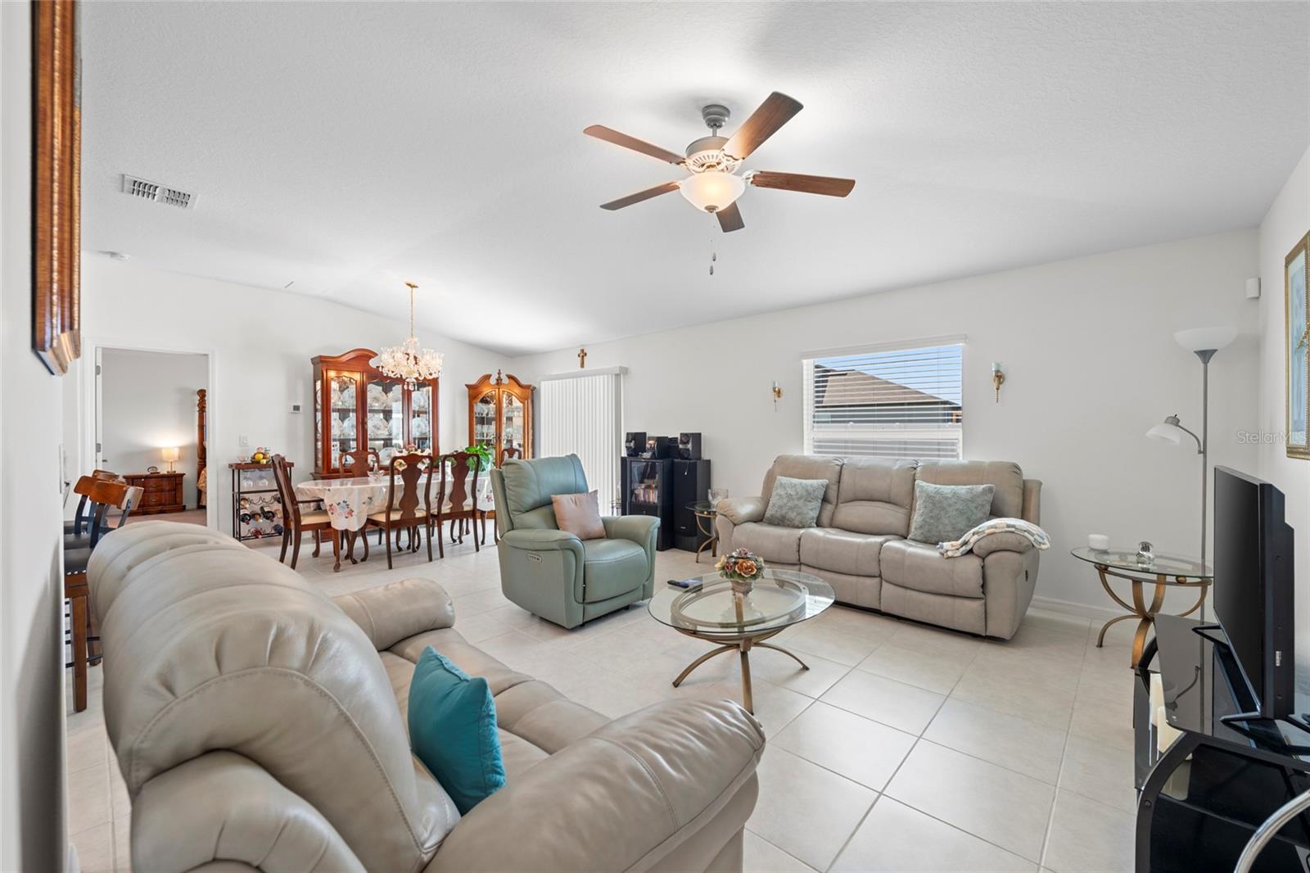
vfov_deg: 81.2
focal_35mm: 14
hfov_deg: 104.3
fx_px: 509
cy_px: 436
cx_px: 655
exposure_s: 1/6
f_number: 8
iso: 800
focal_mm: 14
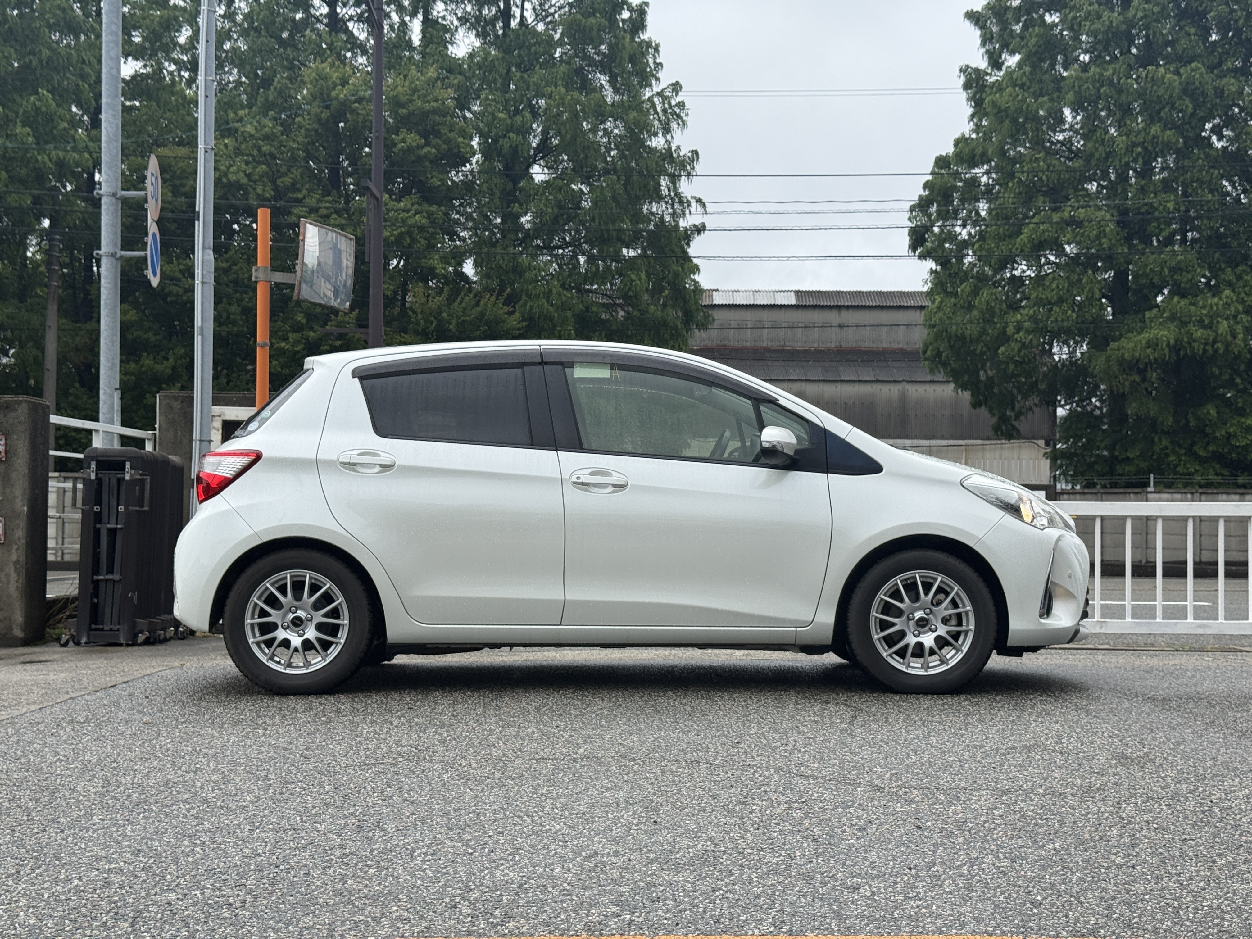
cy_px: 470
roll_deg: -0.6
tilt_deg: +1.6
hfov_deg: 39.7
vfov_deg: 30.3
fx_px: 1736
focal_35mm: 48
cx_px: 626
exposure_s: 1/1931
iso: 64
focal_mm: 6.76
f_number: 1.78
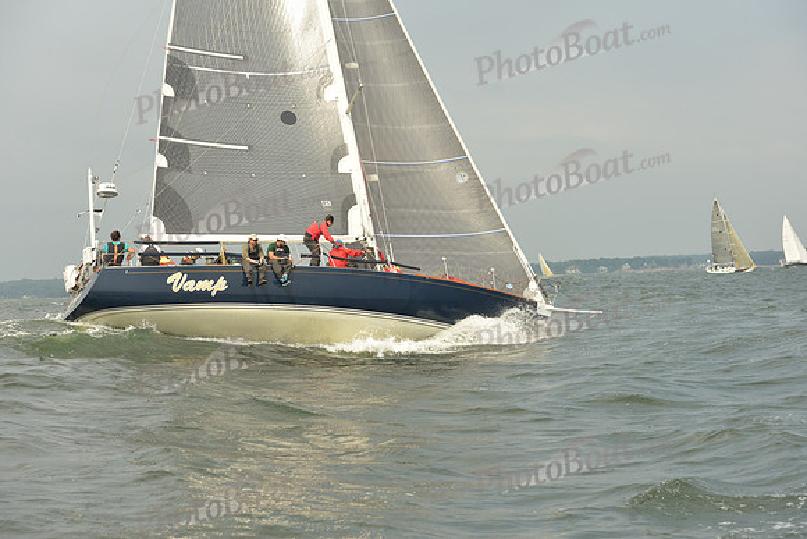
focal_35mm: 70
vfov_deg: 19.5
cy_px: 270
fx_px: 1569
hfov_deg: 28.8
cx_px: 404
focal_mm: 70
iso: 320
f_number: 7.1
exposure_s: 1/1250
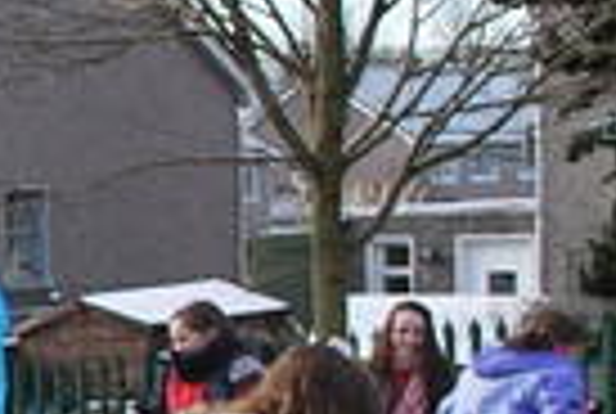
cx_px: -823
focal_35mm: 169
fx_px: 2898
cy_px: 430
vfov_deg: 8.1
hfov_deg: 10.6
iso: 100
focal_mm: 22
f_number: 6.3
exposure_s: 1/160
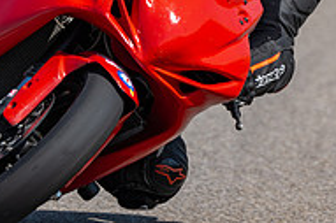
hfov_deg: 1.7
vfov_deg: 1.1
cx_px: 176
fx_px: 11349
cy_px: 17
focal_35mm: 1217
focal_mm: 400
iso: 140
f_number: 6
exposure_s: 1/1250
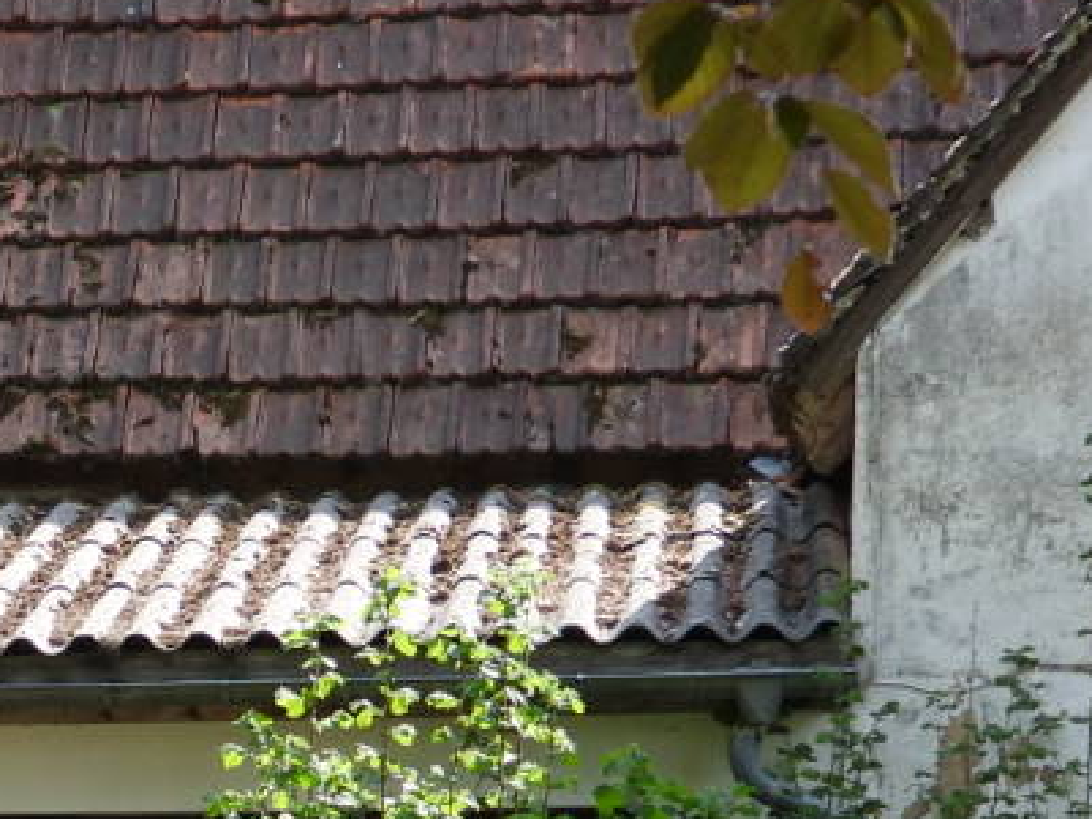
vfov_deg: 4.8
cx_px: -534
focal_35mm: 305
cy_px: 1407
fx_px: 9624
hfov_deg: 6.4
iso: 100
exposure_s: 1/320
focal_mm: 15.3
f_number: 3.5
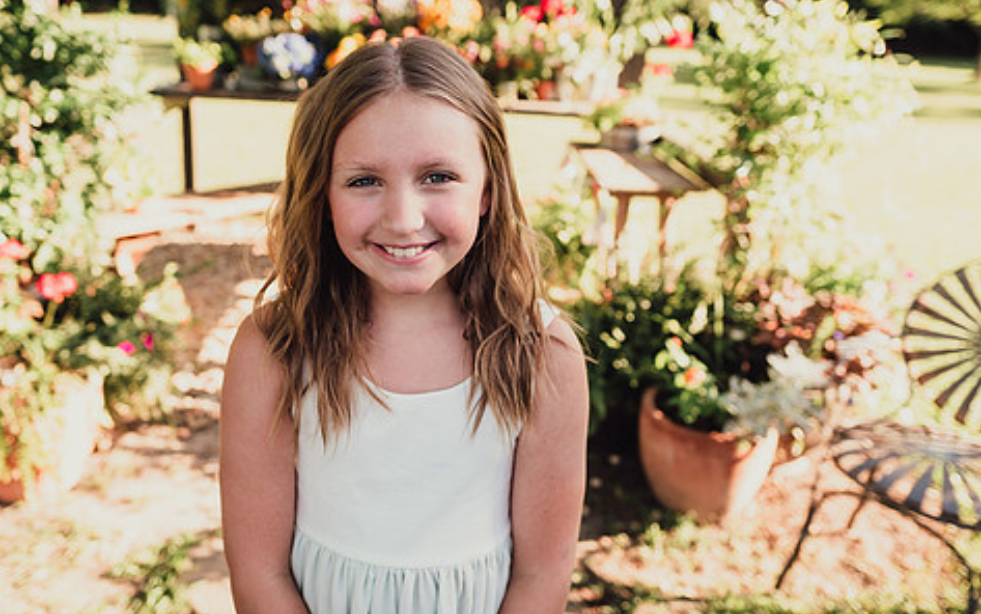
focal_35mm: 30
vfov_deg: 41.7
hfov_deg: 62.7
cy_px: 246
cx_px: 431
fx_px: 802
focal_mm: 24
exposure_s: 1/400
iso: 160
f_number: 2.8
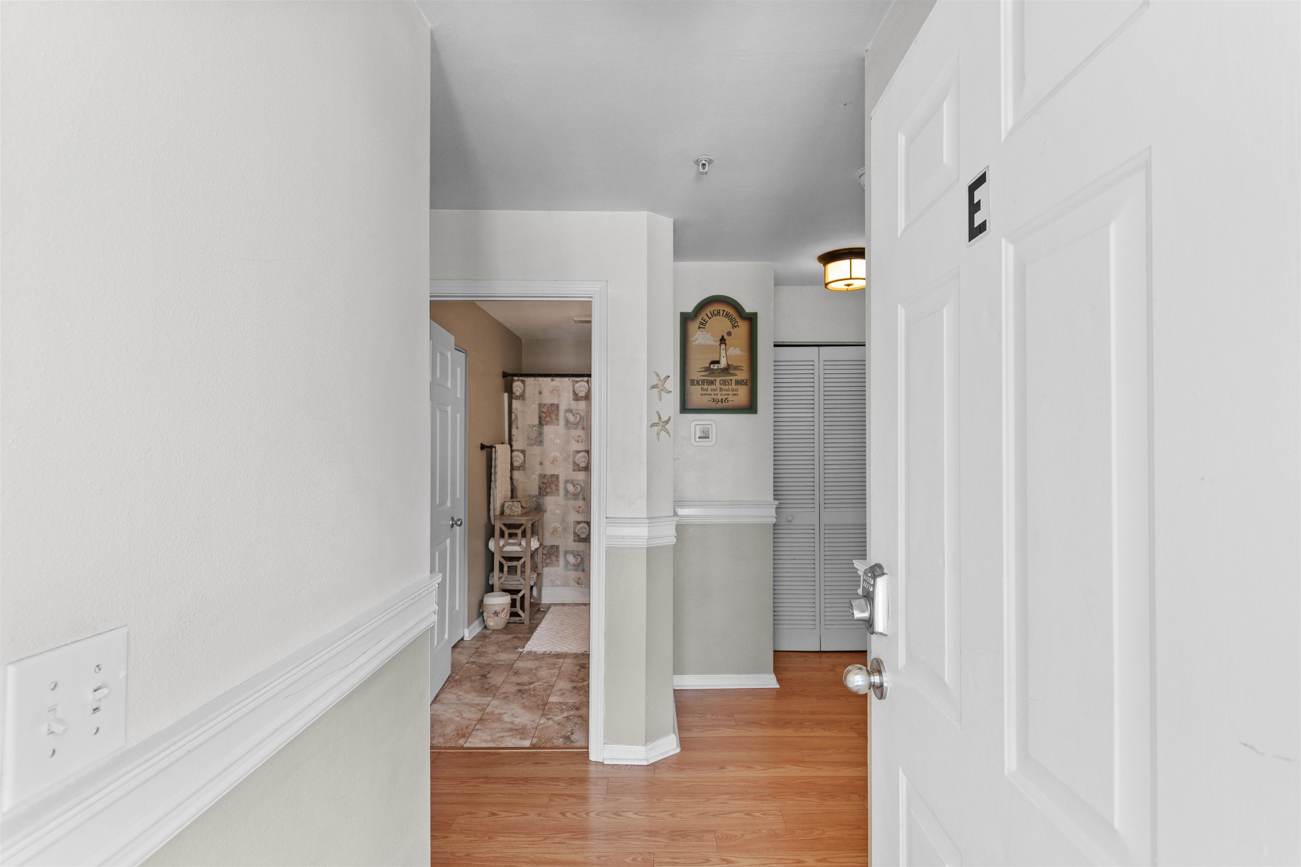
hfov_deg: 93.3
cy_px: 434
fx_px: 614
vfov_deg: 70.4
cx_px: 650
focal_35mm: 17
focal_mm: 11.5
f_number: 4.8
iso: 100
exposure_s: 1/25
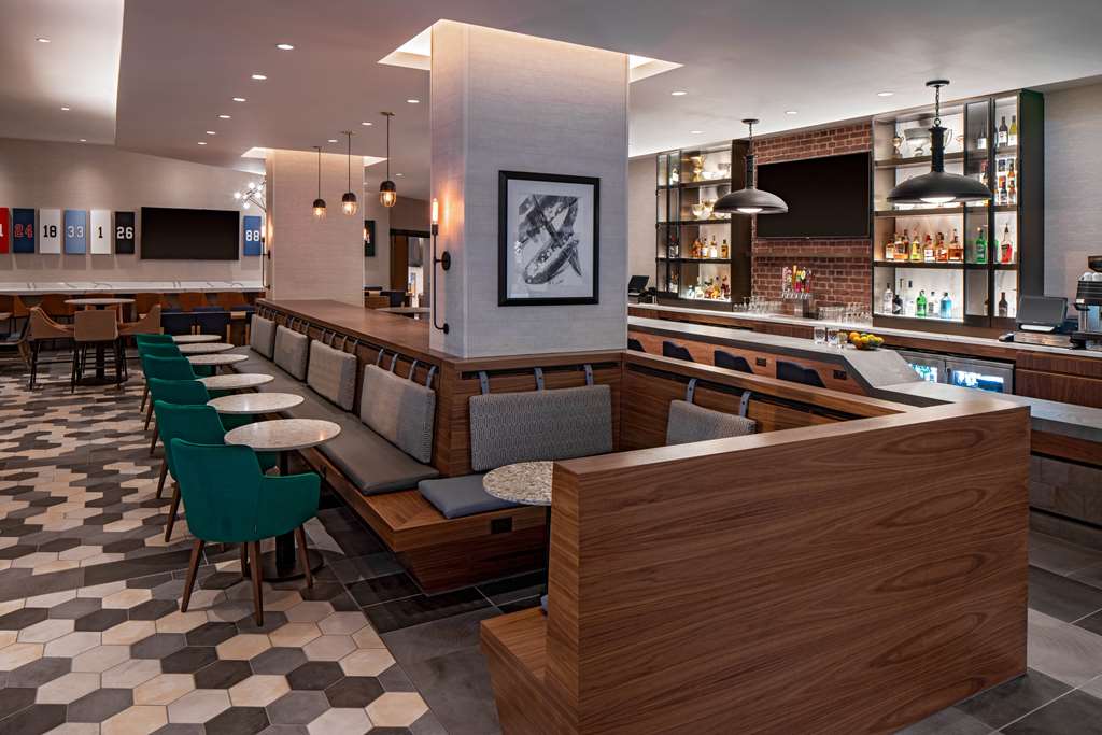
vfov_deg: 53.1
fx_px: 735
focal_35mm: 24
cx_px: 551
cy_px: 368
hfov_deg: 73.7
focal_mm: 24
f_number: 11
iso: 200
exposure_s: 5
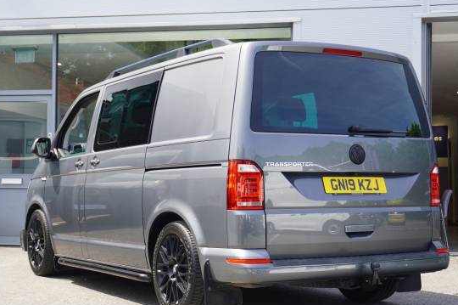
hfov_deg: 31.4
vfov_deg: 21.2
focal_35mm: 64
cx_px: 237
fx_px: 813
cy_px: 171
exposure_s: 1/60
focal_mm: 36
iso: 100
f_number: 5.6
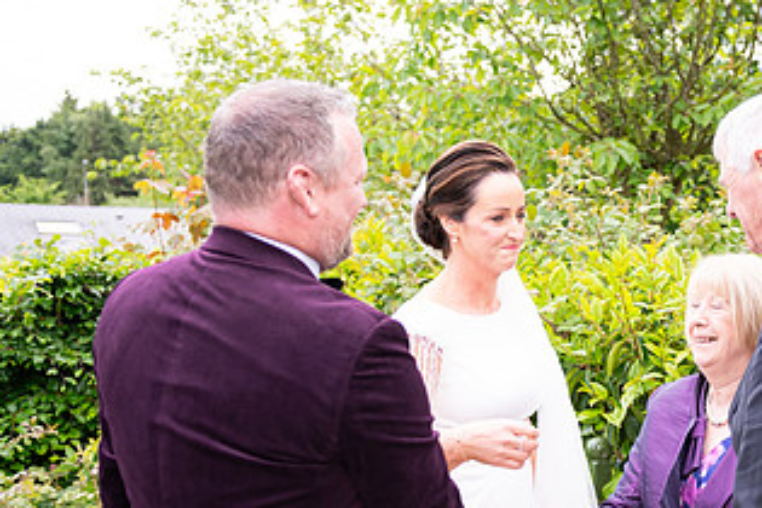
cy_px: 415
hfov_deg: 32.3
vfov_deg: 22.6
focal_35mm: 59
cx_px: 682
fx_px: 1249
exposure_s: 1/800
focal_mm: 32
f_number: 3.5
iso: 250
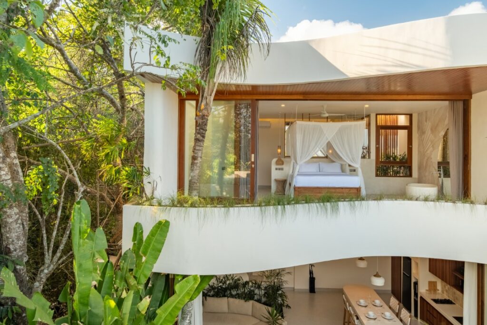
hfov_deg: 71.5
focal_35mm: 25
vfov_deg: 51.3
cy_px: 162
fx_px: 338
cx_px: 244
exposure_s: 1/125
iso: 640
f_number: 10
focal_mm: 16.6
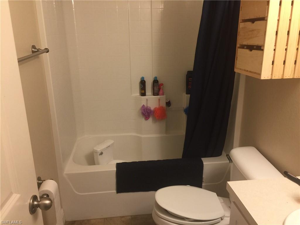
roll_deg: -0.8
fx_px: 251
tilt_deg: -16.7
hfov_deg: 61.7
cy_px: 112
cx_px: 150
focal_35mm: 29
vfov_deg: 48.2
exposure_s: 1/15
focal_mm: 4.15
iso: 64
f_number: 2.2
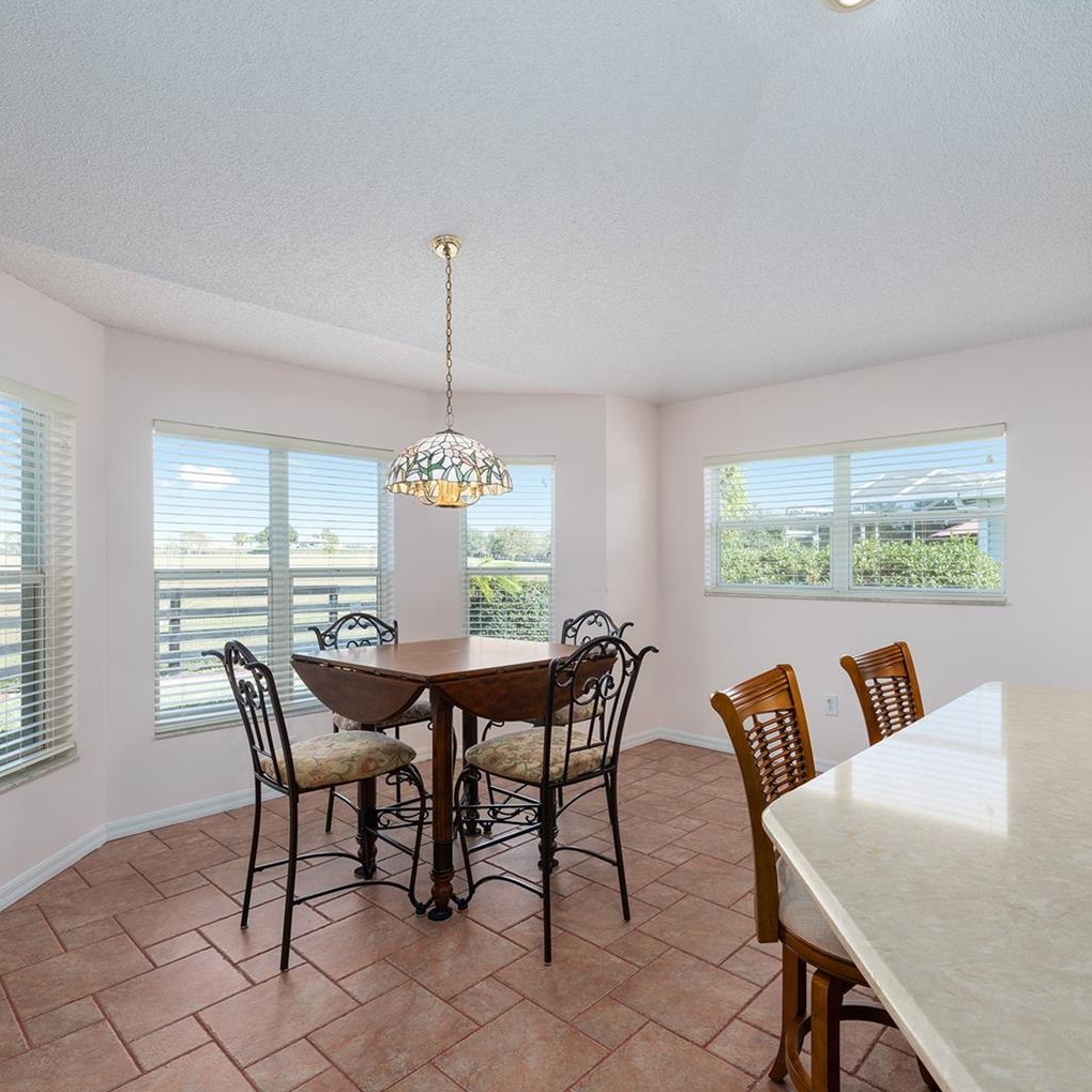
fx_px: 714
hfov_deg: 74.6
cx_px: 598
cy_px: 565
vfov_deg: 74.8
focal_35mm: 20
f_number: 7.1
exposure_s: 1/10
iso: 125
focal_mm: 15
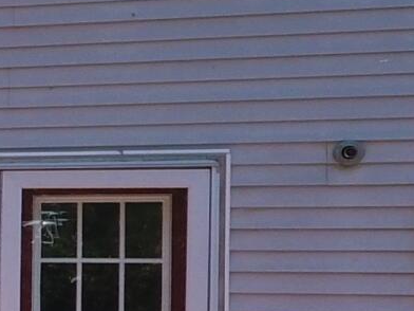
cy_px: 311
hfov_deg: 9.2
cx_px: -973
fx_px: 1830
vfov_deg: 9.6
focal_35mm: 153
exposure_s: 1/120
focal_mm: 3.61
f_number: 2.8
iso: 169
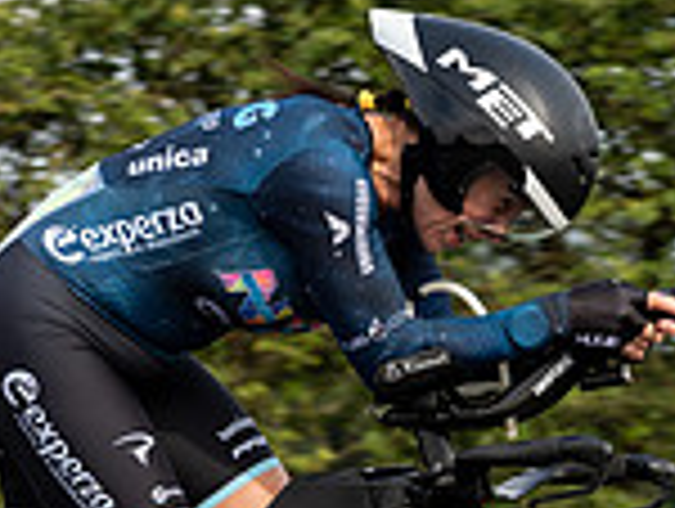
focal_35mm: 298
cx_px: 220
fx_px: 5820
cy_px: 285
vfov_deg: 5.0
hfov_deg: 6.6
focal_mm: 75
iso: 125
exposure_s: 1/640
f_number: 4
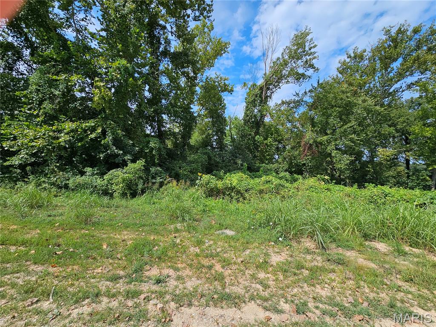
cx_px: 218
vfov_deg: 89.9
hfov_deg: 106.2
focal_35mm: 13
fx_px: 164
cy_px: 164
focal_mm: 2.2
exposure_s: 1/2371
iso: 50
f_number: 2.2
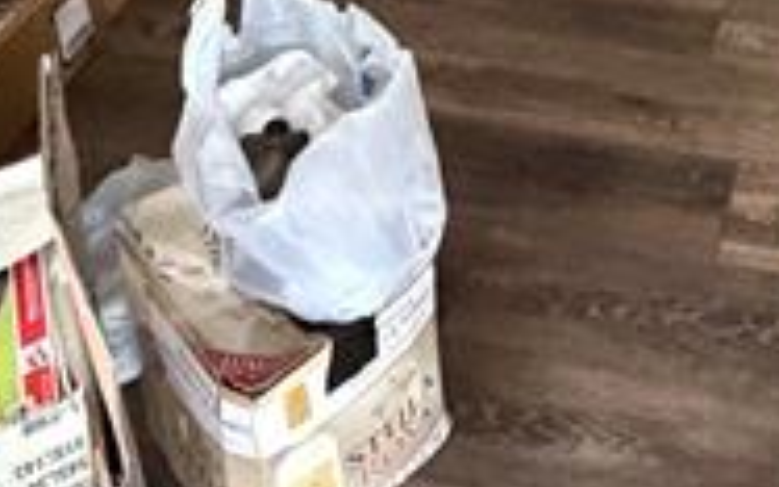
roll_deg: +0.3
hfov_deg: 31.8
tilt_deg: -22.7
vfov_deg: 17.1
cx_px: 704
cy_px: -412
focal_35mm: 61
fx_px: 1295
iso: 1250
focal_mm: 2.22
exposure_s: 1/50
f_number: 2.2
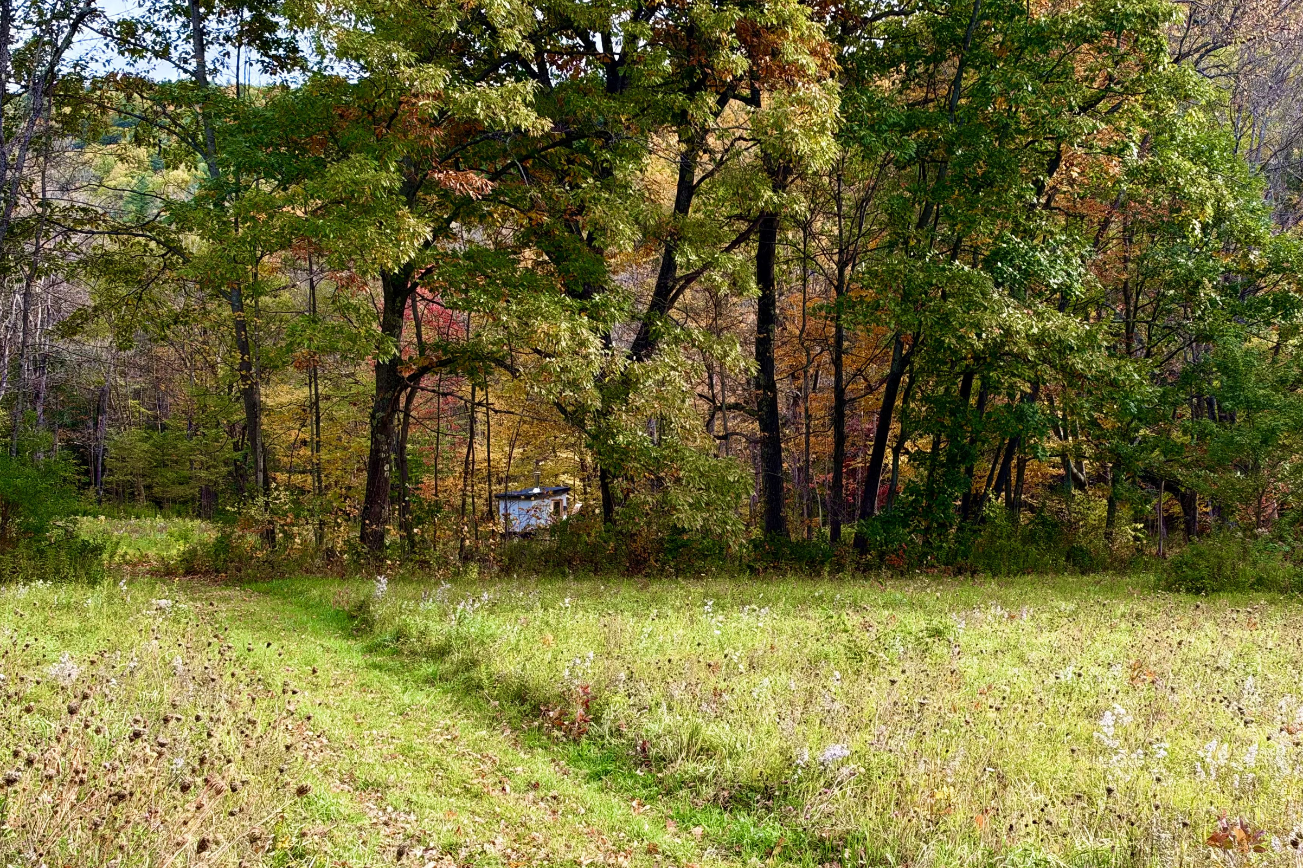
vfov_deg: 23.0
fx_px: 2135
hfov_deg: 33.9
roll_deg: +1.0
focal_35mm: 59
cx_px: 743
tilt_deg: -0.6
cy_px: 507
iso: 80
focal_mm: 6.93
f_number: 1.8
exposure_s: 1/617
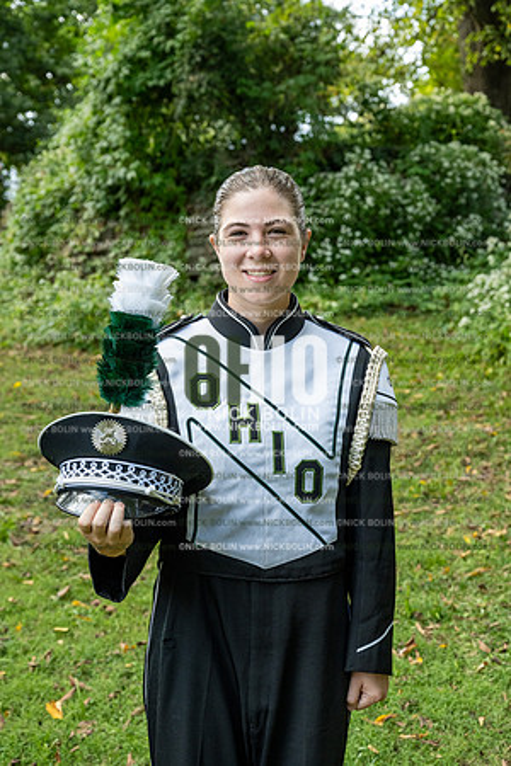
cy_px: 383
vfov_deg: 39.6
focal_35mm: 50
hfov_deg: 27.0
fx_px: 1065
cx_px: 256
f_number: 5.6
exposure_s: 1/640
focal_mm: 50
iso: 1000
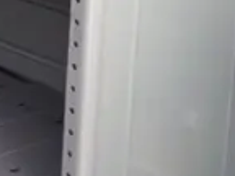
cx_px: -199
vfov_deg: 10.8
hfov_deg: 13.2
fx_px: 903
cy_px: -86
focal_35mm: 133
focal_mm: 4.12
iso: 40
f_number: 2.2
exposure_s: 1/60
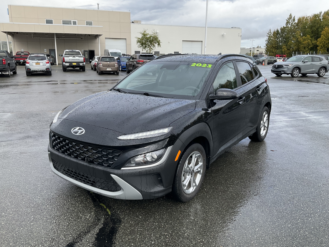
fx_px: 276
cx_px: 164
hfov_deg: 61.7
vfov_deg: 48.2
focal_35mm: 29
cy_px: 124
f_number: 1.8
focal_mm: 3
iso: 25
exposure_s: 1/545
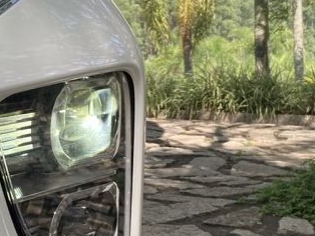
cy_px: 209
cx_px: 71
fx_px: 1038
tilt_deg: -2.4
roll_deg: +1.7
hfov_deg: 17.1
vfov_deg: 12.9
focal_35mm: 114
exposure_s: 1/317
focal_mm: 3.99
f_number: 1.8
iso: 20
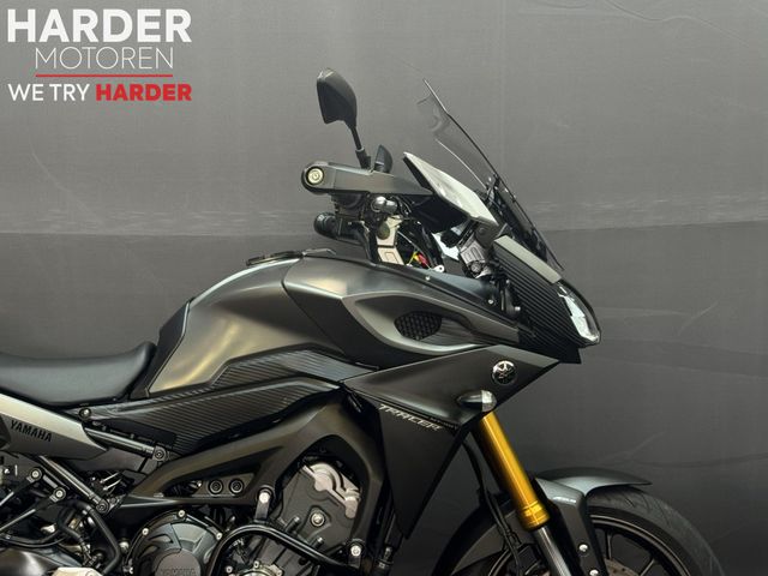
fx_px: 1065
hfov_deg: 39.7
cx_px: 384
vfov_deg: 30.3
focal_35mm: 48
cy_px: 288
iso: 100
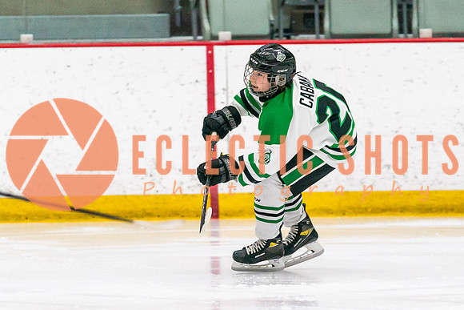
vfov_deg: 2.8
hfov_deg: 4.1
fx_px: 6403
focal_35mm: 497
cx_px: 209
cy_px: 188
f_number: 2.8
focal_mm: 200
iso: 3200
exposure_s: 1/1250
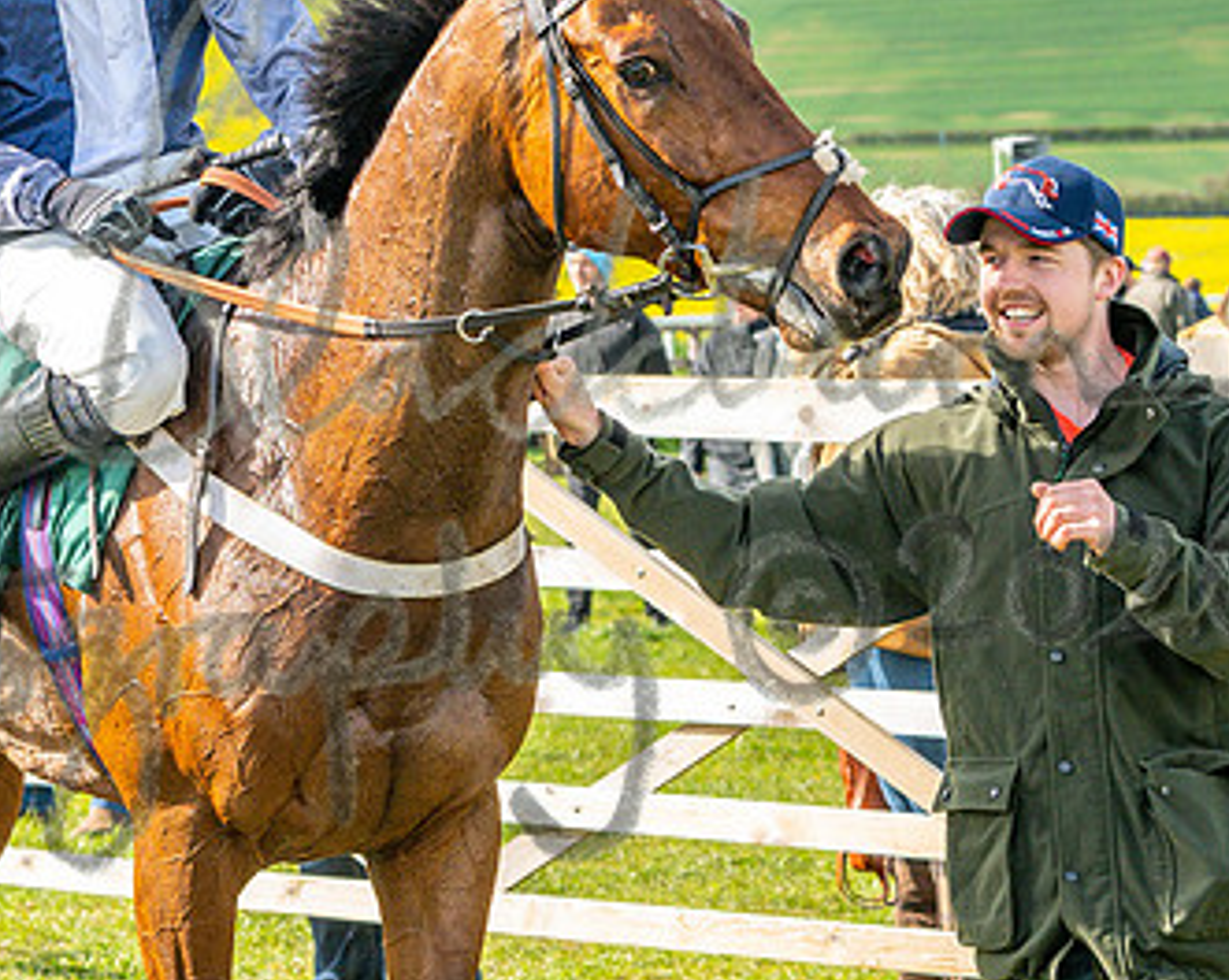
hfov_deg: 11.5
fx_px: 6067
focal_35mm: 167
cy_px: 104
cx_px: 167
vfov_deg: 9.2
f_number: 4.5
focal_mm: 50
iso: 400
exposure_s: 1/800
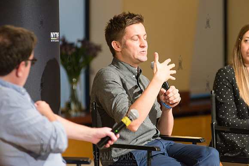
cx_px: 124
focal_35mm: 200
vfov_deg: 6.9
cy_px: 83
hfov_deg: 10.3
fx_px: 1384
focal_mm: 200
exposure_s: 1/160
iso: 2500
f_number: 4
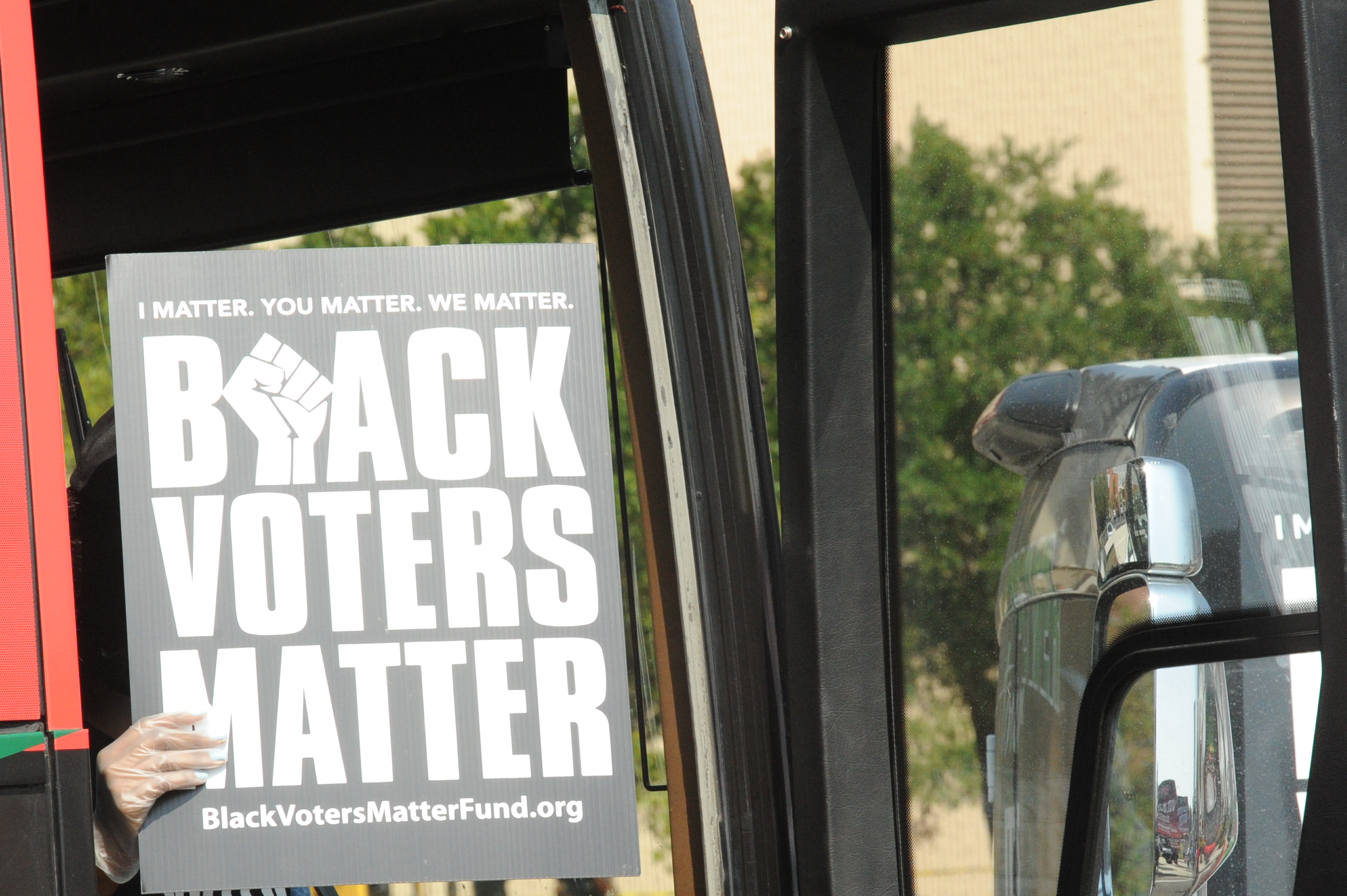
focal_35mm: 241
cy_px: 647
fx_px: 9011
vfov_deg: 5.7
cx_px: 586
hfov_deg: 8.5
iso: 2500
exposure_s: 1/1250
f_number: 18
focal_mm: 145
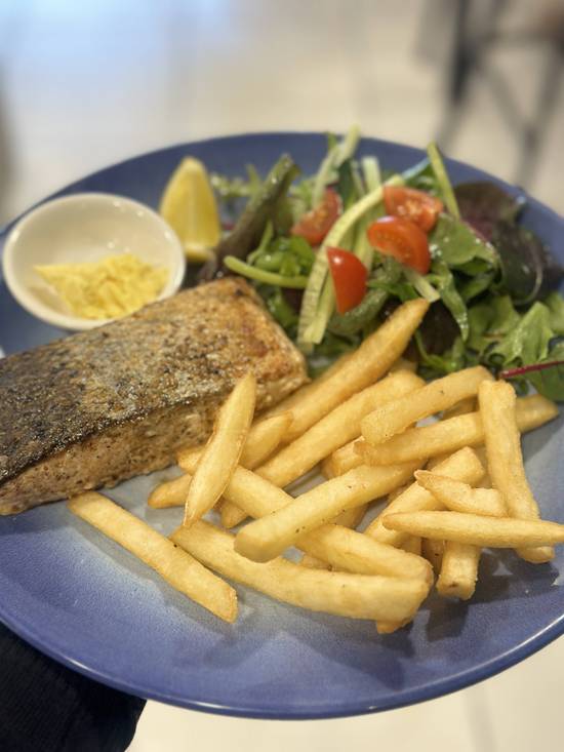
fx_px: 1042
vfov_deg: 39.7
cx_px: 282
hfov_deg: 30.3
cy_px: 376
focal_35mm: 48
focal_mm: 6.86
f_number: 1.78
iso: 80
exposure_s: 1/50
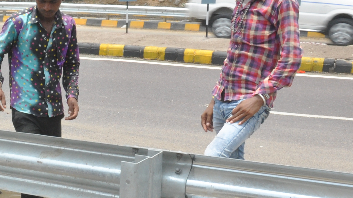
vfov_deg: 15.5
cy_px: 189
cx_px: -14
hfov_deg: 25.9
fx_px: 721
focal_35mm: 77
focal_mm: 18
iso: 400
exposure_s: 1/125
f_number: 18
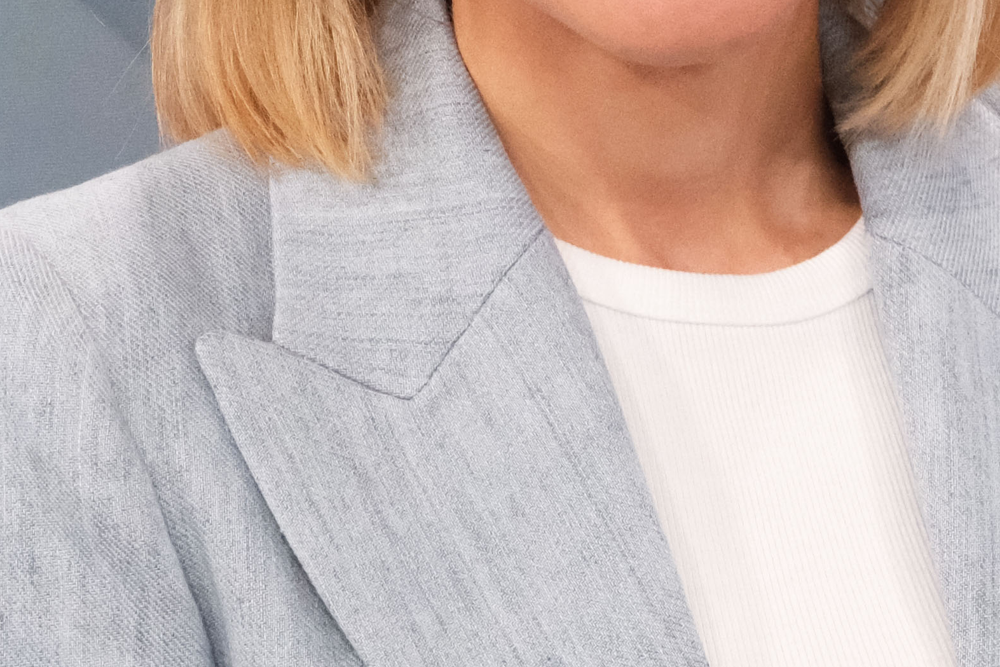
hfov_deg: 8.5
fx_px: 6722
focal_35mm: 242
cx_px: 842
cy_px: 177
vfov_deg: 5.7
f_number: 5.6
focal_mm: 40.8
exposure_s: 1/240
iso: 5000
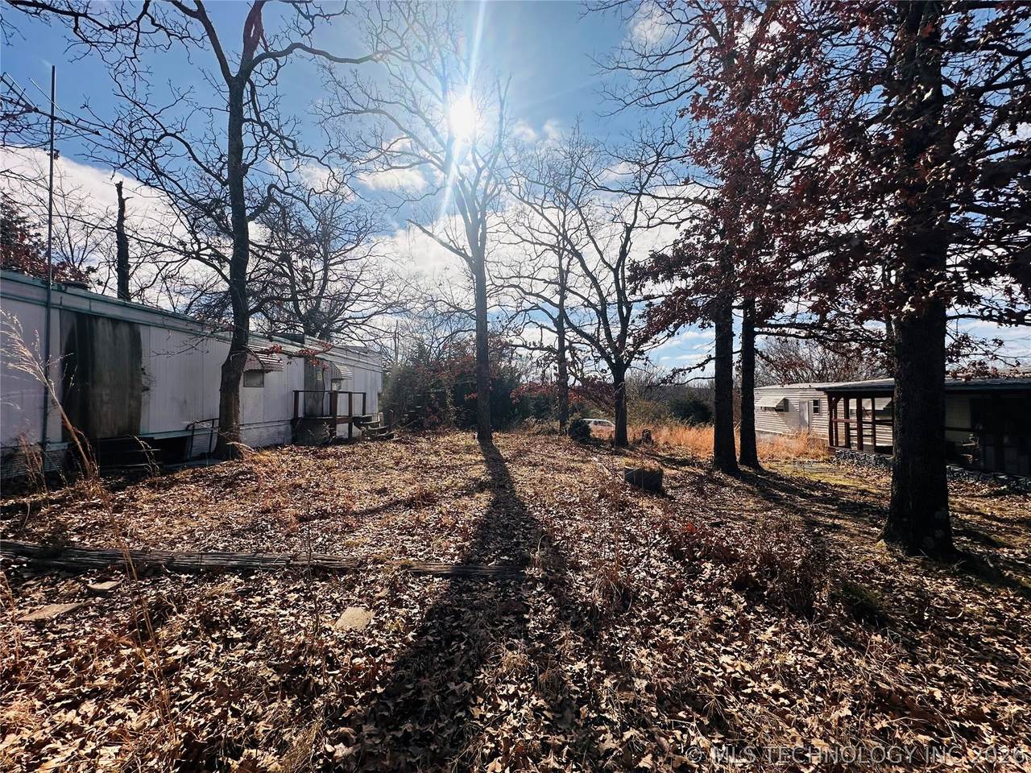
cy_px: 386
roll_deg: +0.4
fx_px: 417
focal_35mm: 14
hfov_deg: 102.1
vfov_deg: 85.7
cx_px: 516
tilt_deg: +1.3
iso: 50
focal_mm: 2.22
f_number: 2.2
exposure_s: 1/4464
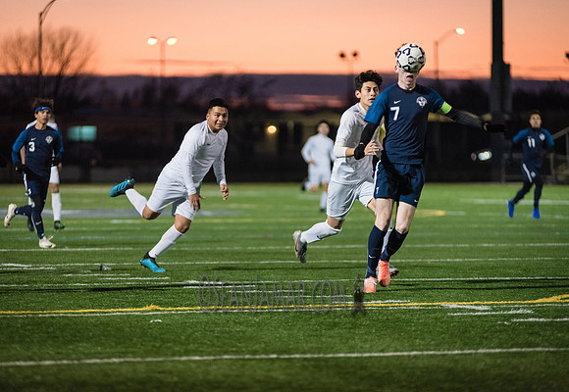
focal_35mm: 205
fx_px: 3270
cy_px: 196
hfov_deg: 9.9
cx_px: 275
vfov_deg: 6.9
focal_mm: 200
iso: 5000
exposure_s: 1/800
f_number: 2.8
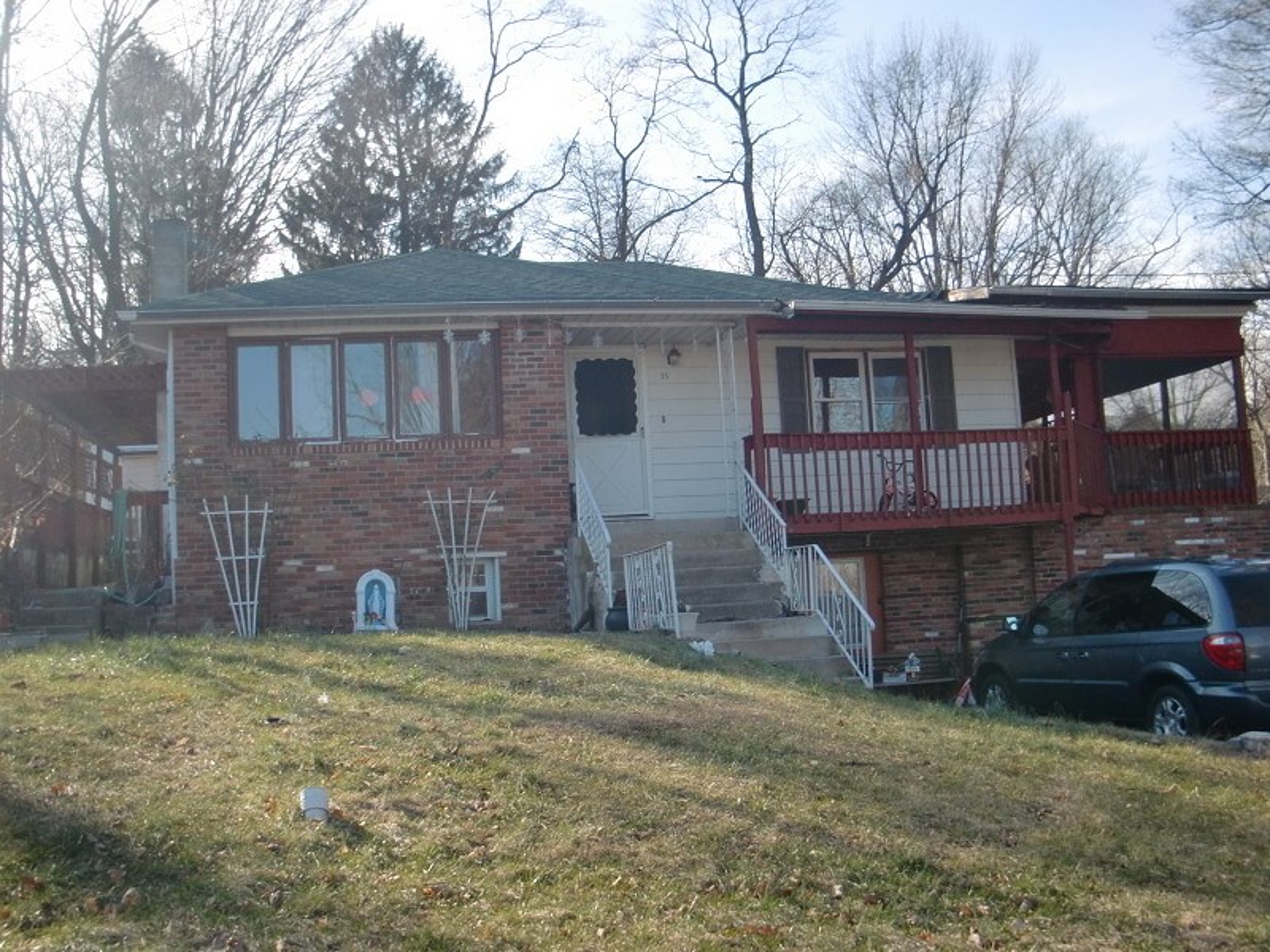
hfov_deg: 49.0
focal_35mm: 38
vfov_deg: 37.7
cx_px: 635
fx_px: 1394
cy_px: 476
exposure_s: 1/200
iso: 64
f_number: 3.9
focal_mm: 6.66
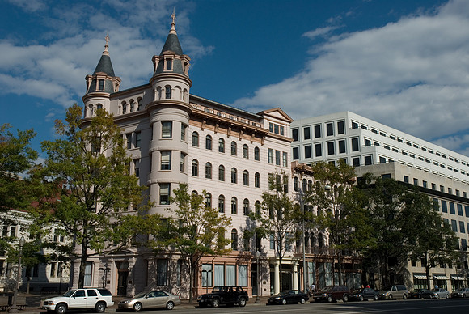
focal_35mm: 38
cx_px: 234
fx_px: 489
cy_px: 157
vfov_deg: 35.6
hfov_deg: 51.2
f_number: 10
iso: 100
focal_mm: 25
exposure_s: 1/250
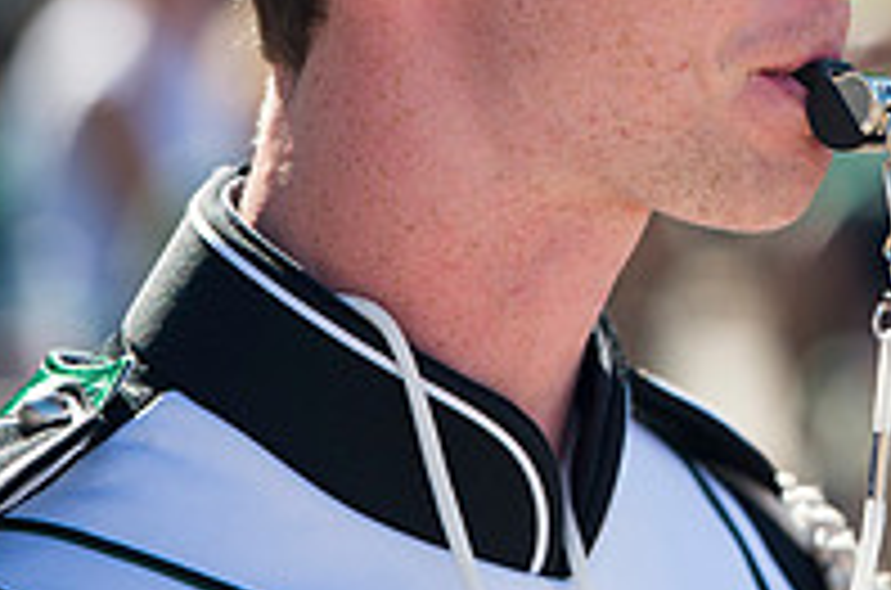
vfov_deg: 3.0
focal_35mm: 455
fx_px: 11234
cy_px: -113
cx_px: 1238
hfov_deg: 4.5
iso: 200
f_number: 4.5
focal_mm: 155
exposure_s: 1/1000
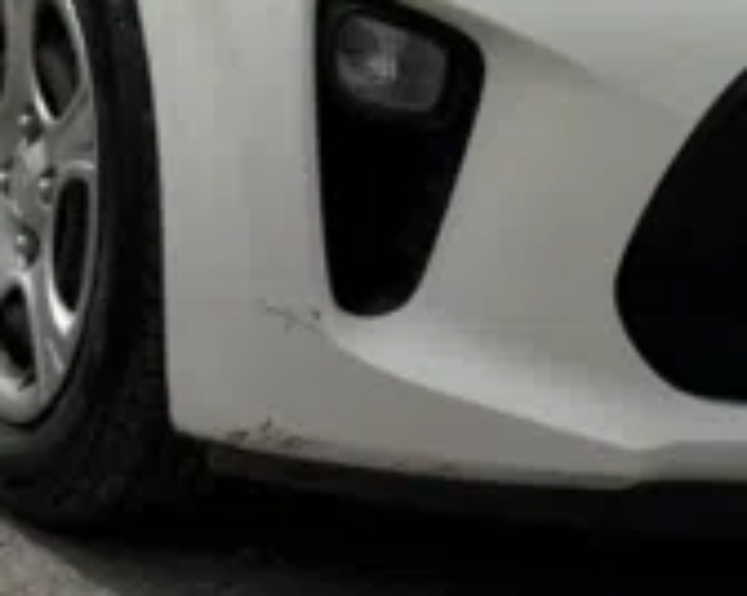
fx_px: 3953
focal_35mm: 179
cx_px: 587
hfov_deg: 10.8
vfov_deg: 8.6
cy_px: 31
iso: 64
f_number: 1.78
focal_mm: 6.76
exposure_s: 1/9009
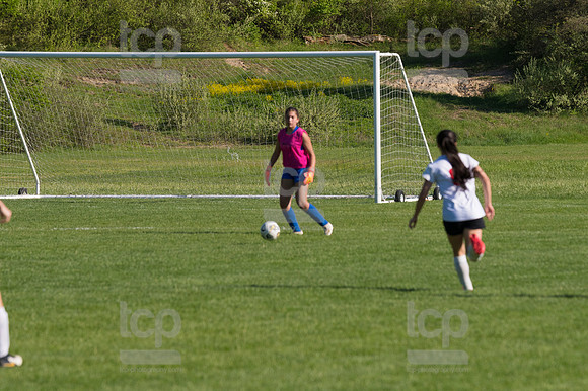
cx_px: 294
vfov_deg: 4.6
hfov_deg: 6.9
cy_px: 196
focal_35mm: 300
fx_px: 4897
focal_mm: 200
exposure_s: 1/1600
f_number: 5.6
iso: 250
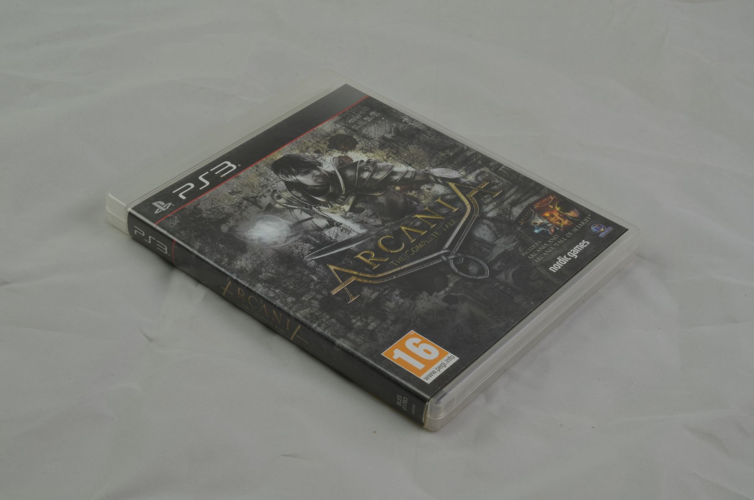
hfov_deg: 33.5
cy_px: 250
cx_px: 377
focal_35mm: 60
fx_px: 1254
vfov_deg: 22.5
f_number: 20
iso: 100
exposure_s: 1/3
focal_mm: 40
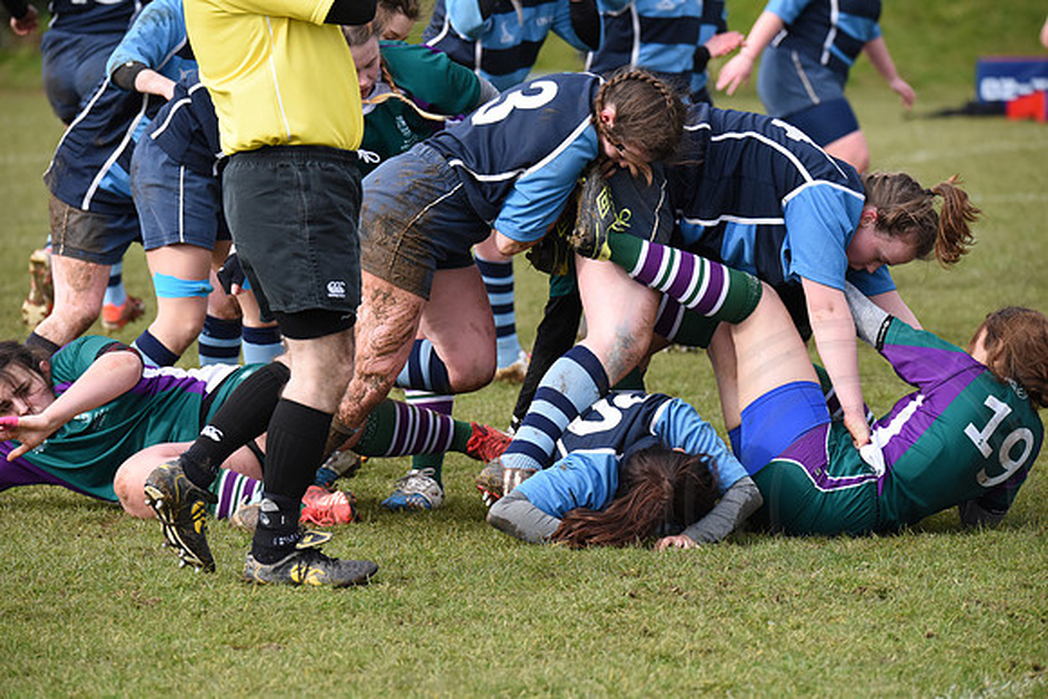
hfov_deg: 6.2
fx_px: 9608
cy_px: 350
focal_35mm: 330
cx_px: 524
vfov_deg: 4.2
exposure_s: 1/1250
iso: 2000
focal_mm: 330
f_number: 9
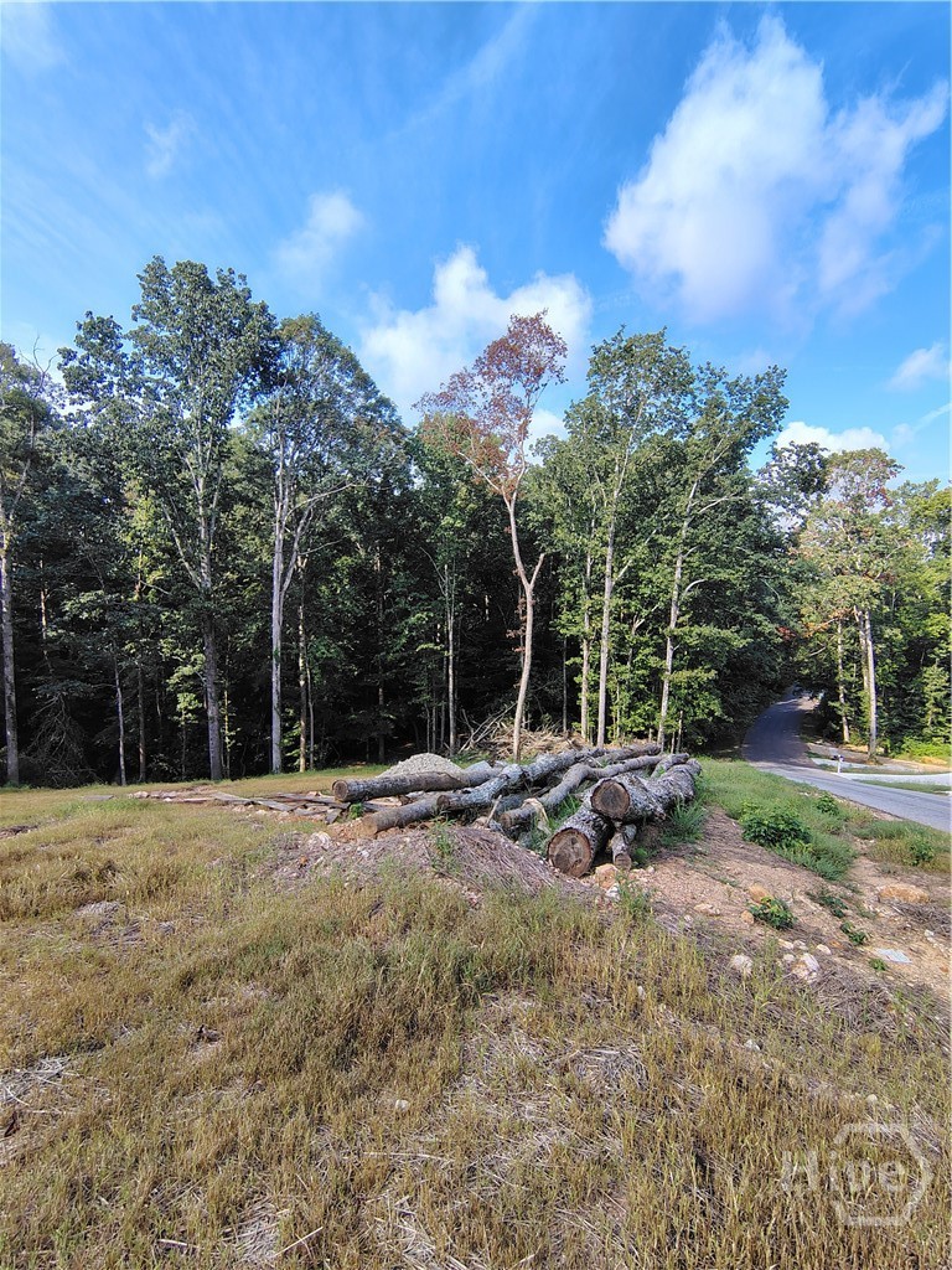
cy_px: 635
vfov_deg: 94.5
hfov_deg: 78.1
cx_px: 476
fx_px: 587
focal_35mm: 16
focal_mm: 2.13
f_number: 2.2
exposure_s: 1/409
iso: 100
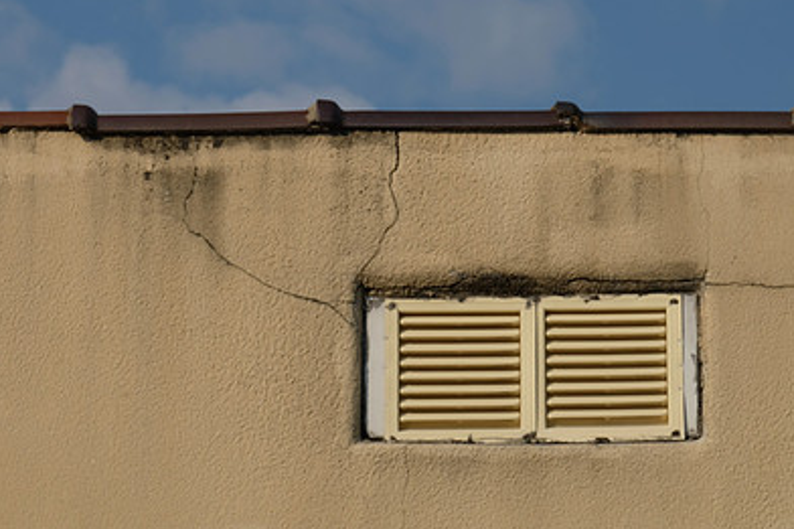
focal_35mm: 314
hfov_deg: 6.6
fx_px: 6922
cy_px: 143
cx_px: 296
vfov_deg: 4.4
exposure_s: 1/210
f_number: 16
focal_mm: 141.3
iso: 200
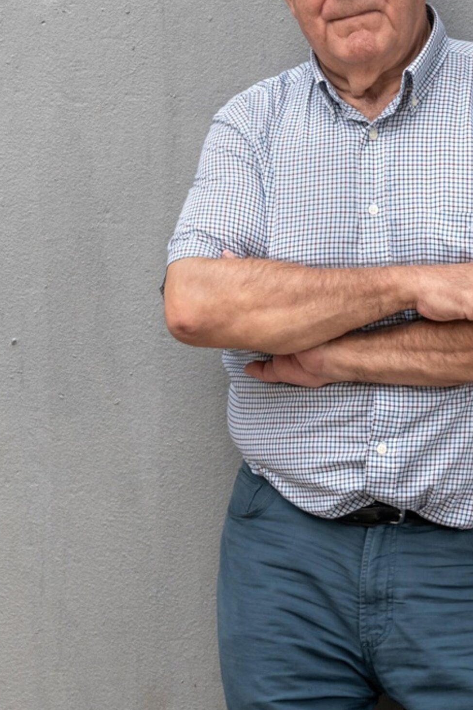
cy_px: 213
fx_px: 3607
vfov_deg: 11.2
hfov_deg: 7.5
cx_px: 398
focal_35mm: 183
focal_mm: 105
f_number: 8
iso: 1250
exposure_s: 1/250
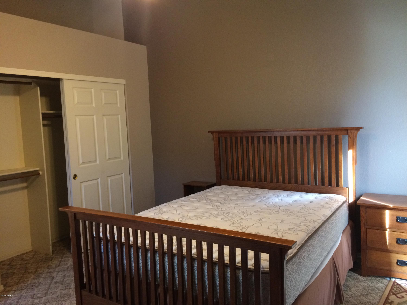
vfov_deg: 48.2
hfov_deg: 61.7
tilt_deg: -5.5
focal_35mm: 29
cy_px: 152
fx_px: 341
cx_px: 204
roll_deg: +3.7
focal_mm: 4.15
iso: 250
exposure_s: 1/30
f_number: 2.2
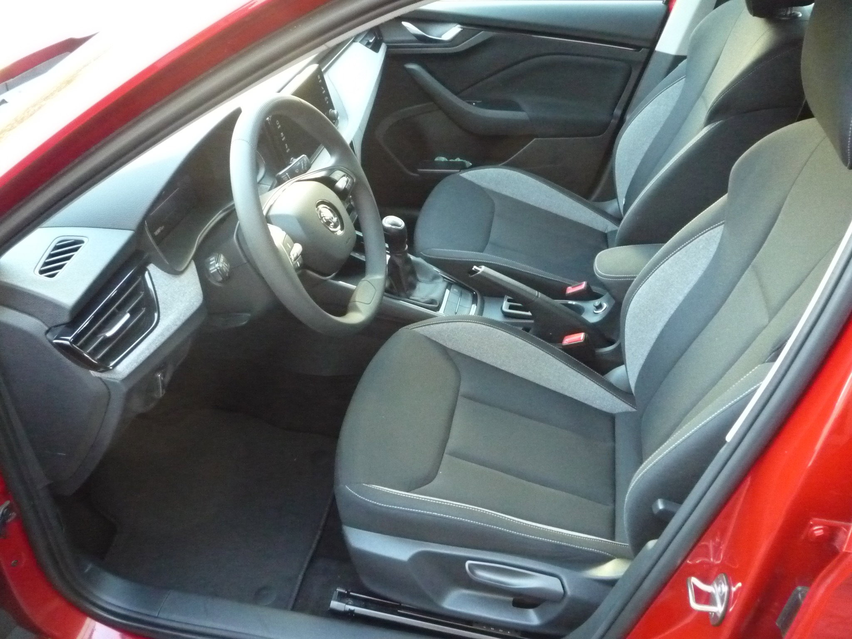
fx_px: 738
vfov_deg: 46.8
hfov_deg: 60.0
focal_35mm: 30
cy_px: 320
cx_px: 426
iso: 800
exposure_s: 1/30
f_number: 3.3
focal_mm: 5.2
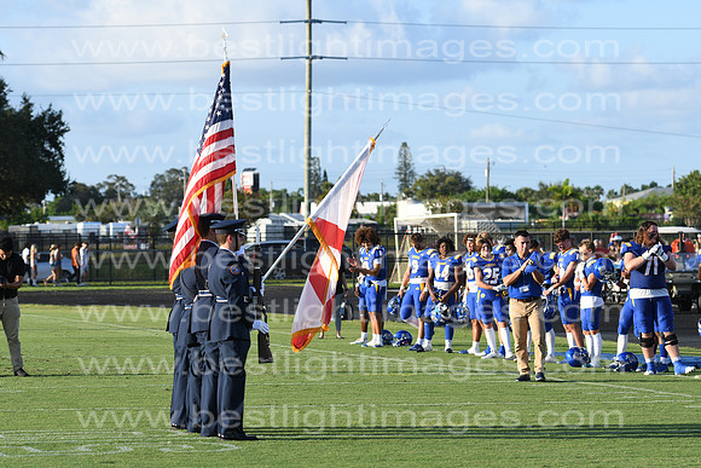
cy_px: 234
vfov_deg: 9.0
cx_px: 350
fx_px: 2980
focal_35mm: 153
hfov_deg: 13.4
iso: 110
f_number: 5.6
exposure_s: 1/500
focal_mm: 102
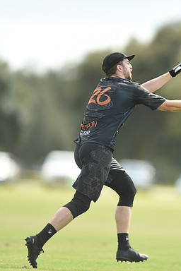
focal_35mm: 604
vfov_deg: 3.4
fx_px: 4555
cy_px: 136
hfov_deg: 2.3
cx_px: 146
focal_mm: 400
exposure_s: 1/1000
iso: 160
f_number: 2.8
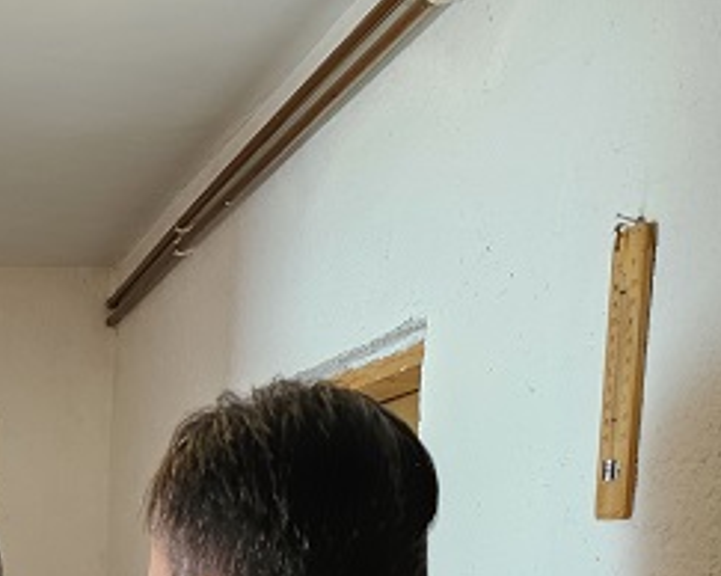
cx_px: -62
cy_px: 790
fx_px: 1578
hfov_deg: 24.1
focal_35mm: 74
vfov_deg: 18.9
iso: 250
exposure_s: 1/100
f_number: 1.7
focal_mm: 6.3
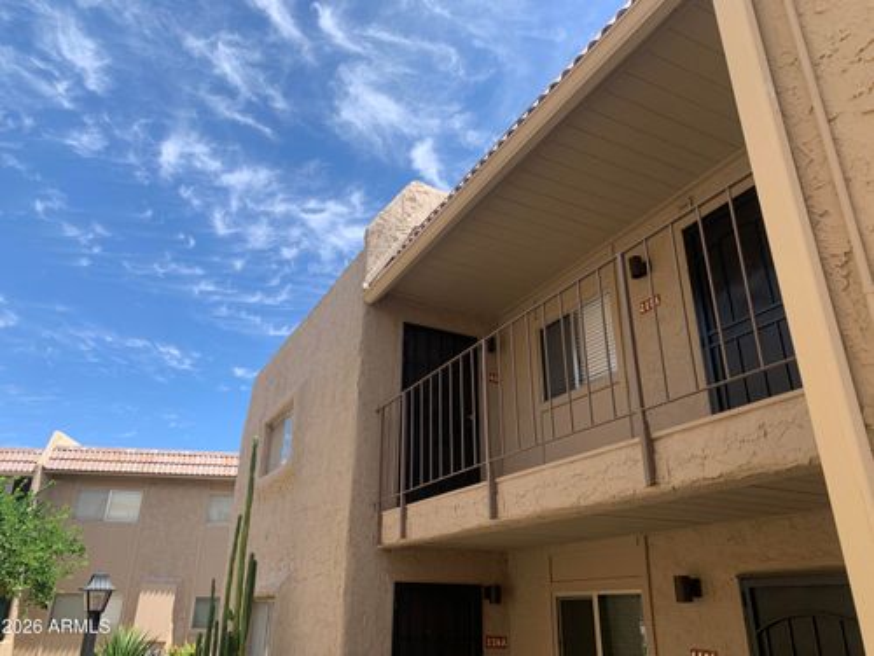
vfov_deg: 53.1
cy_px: 328
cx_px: 437
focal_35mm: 26
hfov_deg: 67.3
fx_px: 656
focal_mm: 4.25
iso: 25
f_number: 1.8
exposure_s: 1/1220
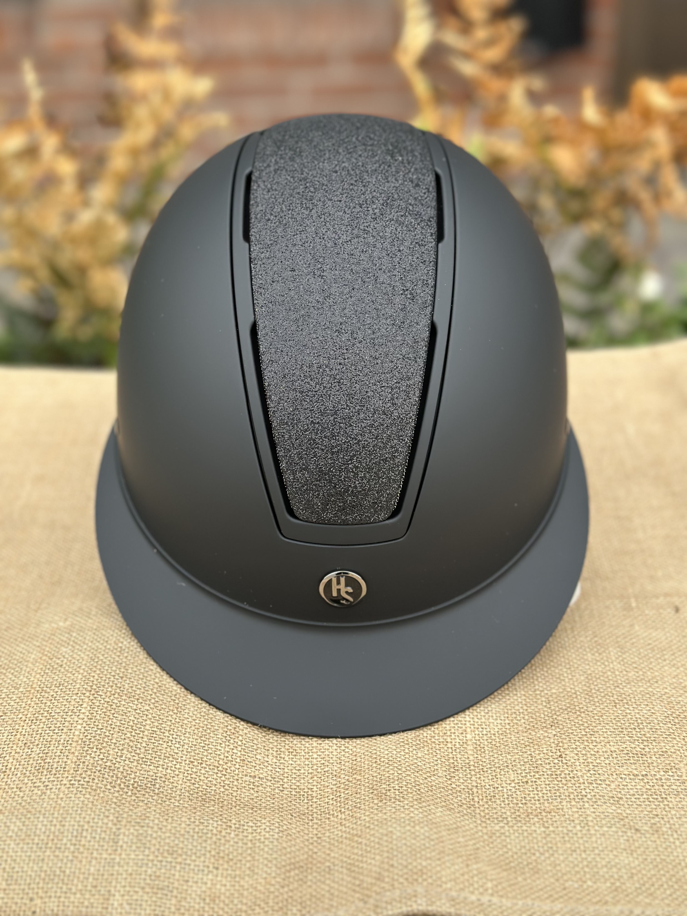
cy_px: 458
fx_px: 1270
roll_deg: +1.2
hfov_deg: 30.3
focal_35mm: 48
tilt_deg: -25.8
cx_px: 344
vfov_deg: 39.7
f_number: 1.78
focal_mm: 6.86
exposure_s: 1/228
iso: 80
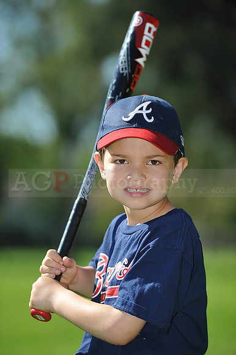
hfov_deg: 6.9
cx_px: 118
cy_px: 178
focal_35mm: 200
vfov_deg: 10.3
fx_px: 1969
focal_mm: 200
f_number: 4.5
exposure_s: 1/1000
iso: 200
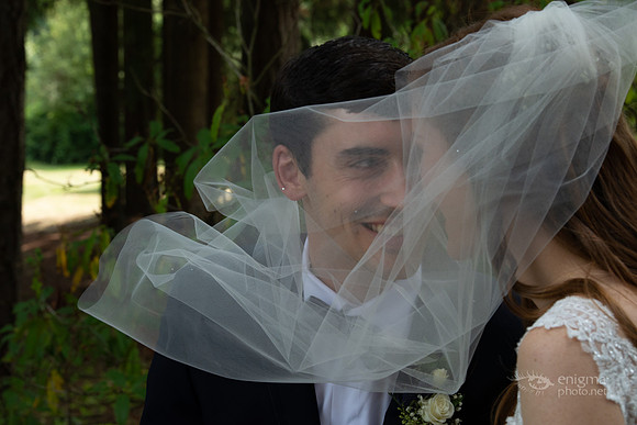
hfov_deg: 20.4
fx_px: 1770
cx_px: 318
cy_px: 212
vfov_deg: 13.7
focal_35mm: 100
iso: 800
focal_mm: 100
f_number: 13
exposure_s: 1/200
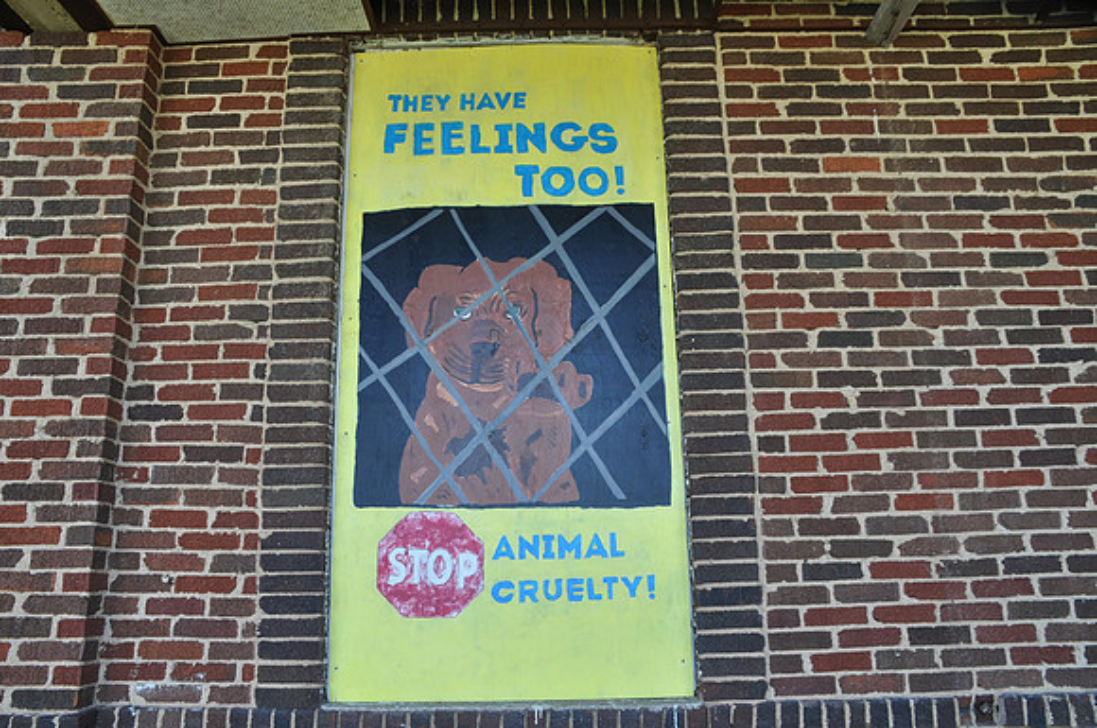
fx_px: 822
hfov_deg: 67.5
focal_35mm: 27
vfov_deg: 47.8
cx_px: 548
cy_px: 364
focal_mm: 18
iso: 200
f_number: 8
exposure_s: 1/60
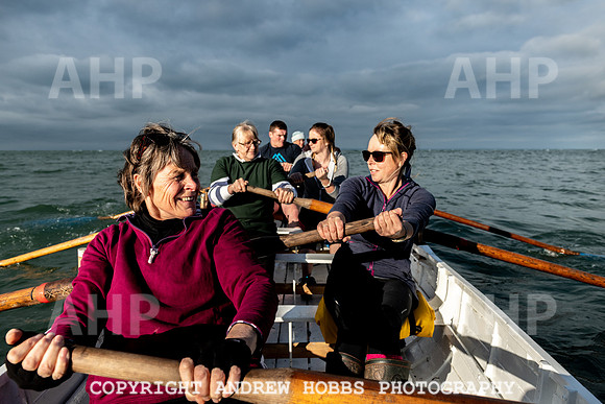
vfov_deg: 51.5
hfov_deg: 71.7
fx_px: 419
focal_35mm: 25
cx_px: 302
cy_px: 202
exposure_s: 1/1600
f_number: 5.6
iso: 125
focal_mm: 24
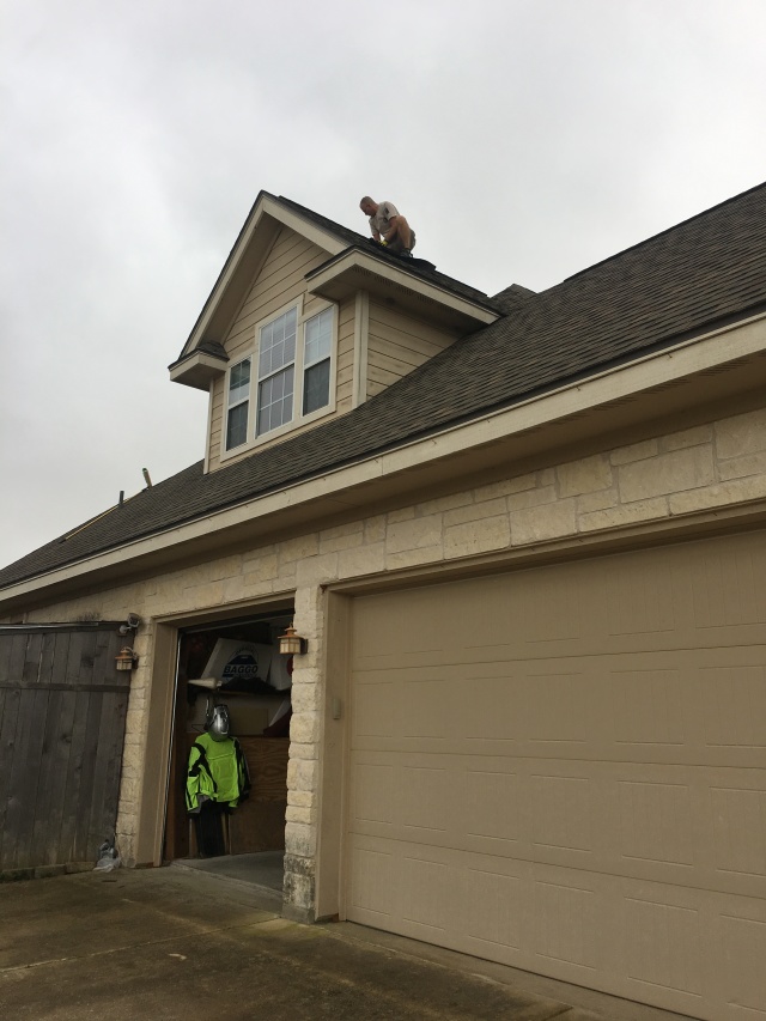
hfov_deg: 48.2
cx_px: 383
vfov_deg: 61.7
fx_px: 855
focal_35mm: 29
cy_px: 510
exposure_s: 1/430
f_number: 2.2
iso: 25
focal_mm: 4.15
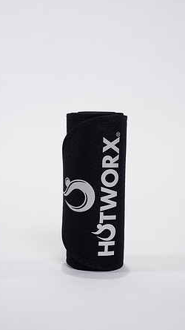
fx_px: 463
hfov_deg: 22.6
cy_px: 164
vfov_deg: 39.2
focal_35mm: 53
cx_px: 89
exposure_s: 1/125
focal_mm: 50
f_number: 4
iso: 200
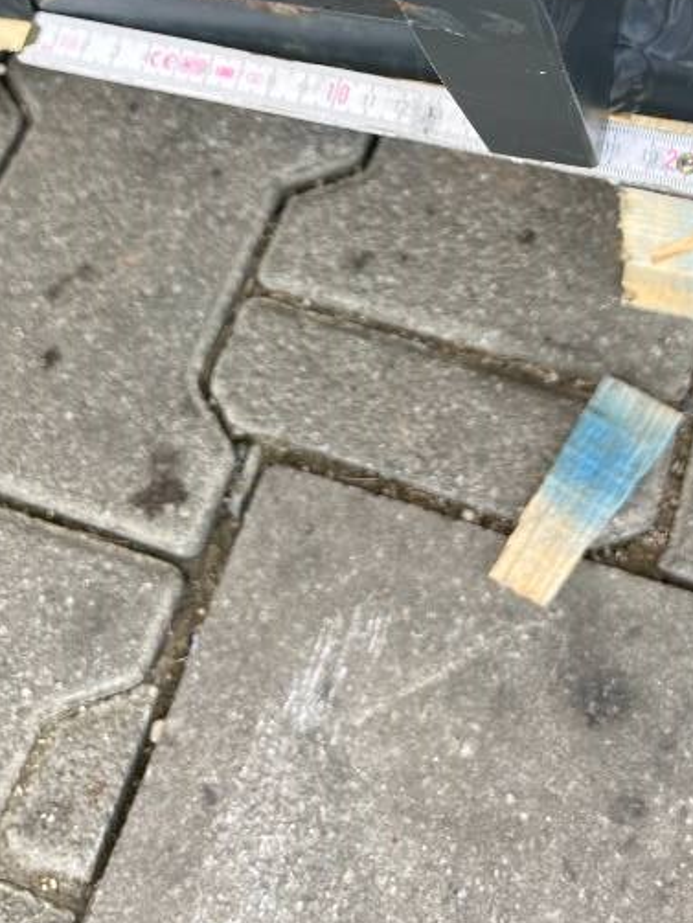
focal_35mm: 53
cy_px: 31
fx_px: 1414
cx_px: 408
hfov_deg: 27.5
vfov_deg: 33.5
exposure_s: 1/410
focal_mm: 5.7
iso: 50
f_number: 1.5
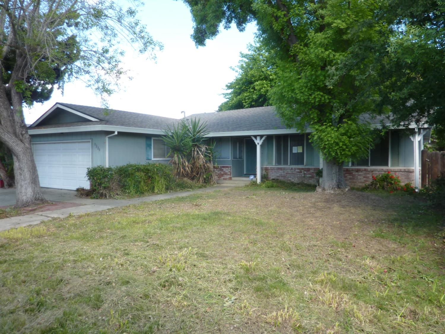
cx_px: 222
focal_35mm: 25
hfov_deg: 69.4
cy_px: 167
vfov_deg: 54.9
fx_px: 321
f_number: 3.3
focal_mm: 4.1
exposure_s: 1/125
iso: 80
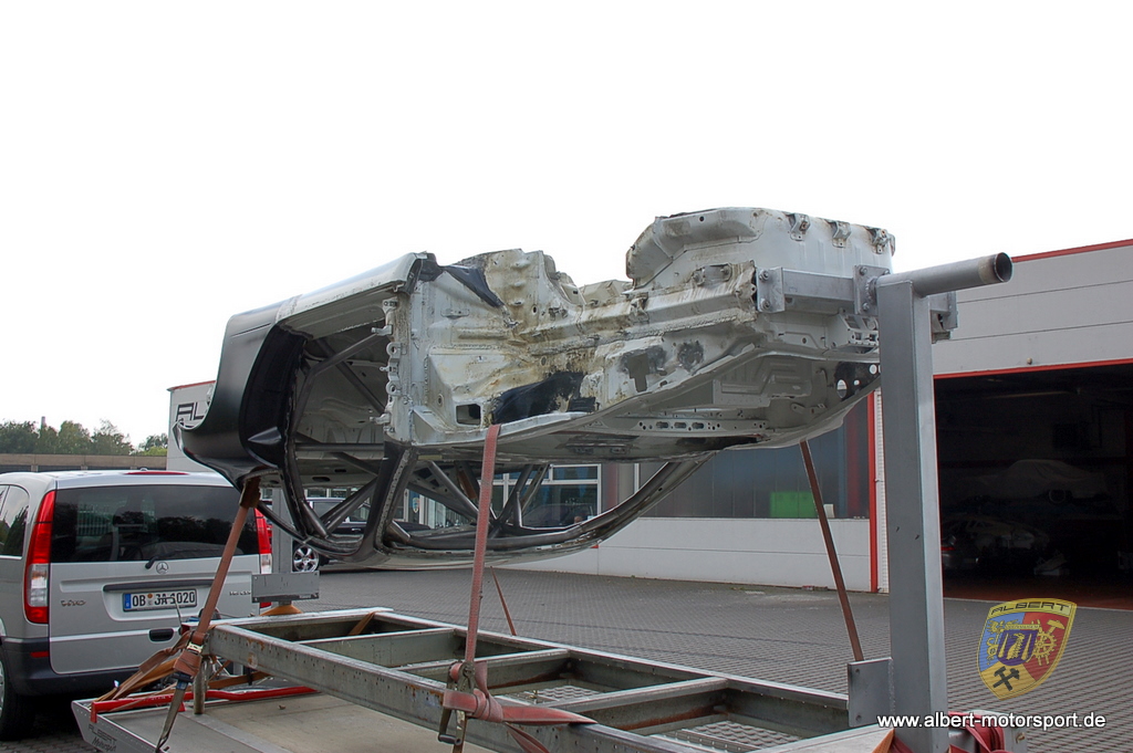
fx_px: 1085
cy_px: 376
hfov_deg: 55.1
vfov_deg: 38.3
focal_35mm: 34
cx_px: 566
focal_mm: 23
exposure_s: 1/250
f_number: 9
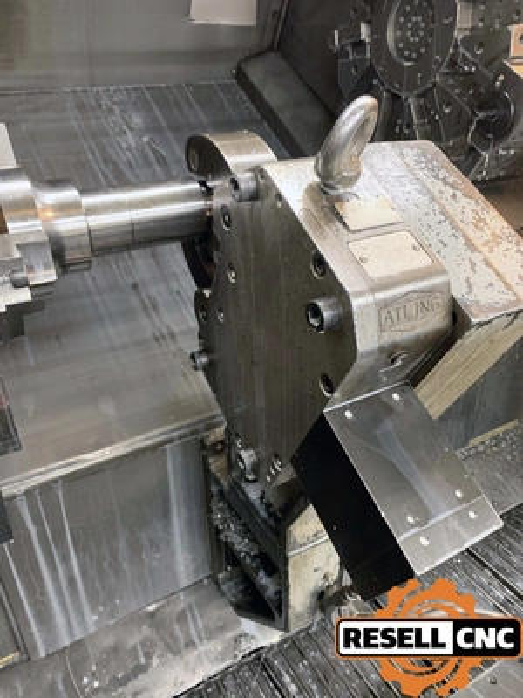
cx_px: 262
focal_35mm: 26
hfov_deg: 53.1
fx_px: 524
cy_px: 349
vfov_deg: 67.3
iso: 320
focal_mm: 4.25
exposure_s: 1/30
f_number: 1.8
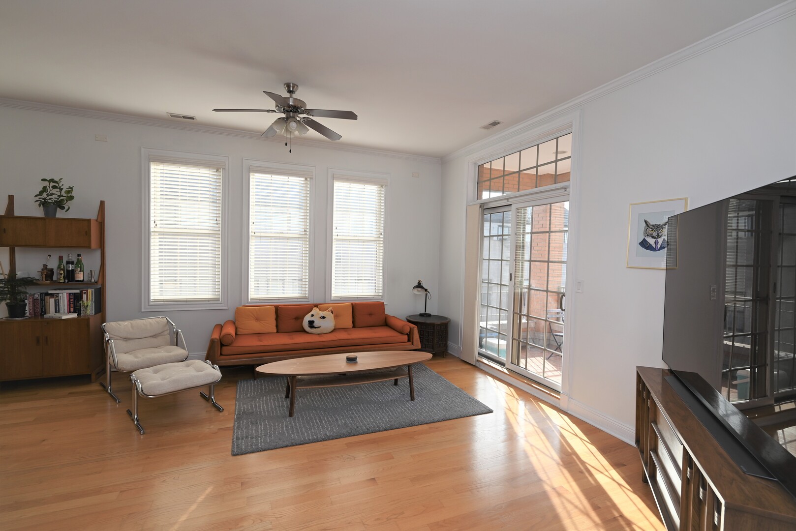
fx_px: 365
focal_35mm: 16
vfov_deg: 72.1
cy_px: 266
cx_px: 398
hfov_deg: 95.0
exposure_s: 1/125
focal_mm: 16.5
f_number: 5.6
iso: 180
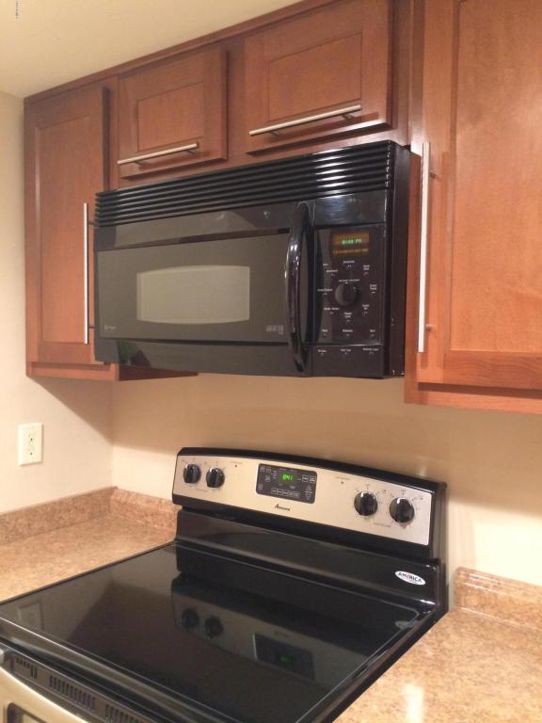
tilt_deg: -3.9
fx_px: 605
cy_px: 362
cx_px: 271
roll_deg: +0.1
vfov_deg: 61.7
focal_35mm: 29
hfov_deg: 48.2
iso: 320
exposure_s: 1/17
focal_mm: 4.15
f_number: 2.2
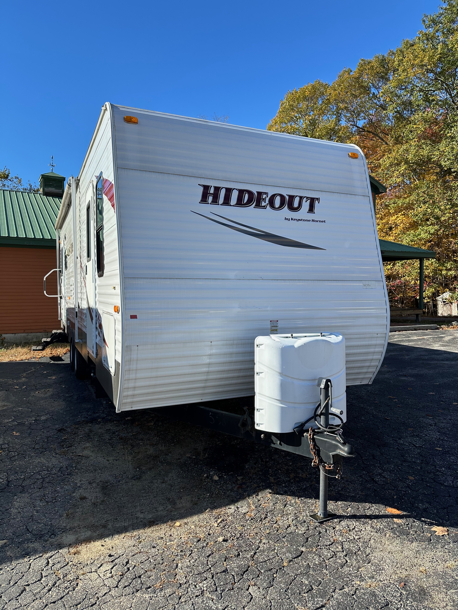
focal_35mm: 24
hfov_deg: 56.8
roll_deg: -1.0
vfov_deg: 71.6
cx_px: 229
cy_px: 305
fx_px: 423
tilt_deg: +0.4
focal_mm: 6.86
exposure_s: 1/2732
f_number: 1.78
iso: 80
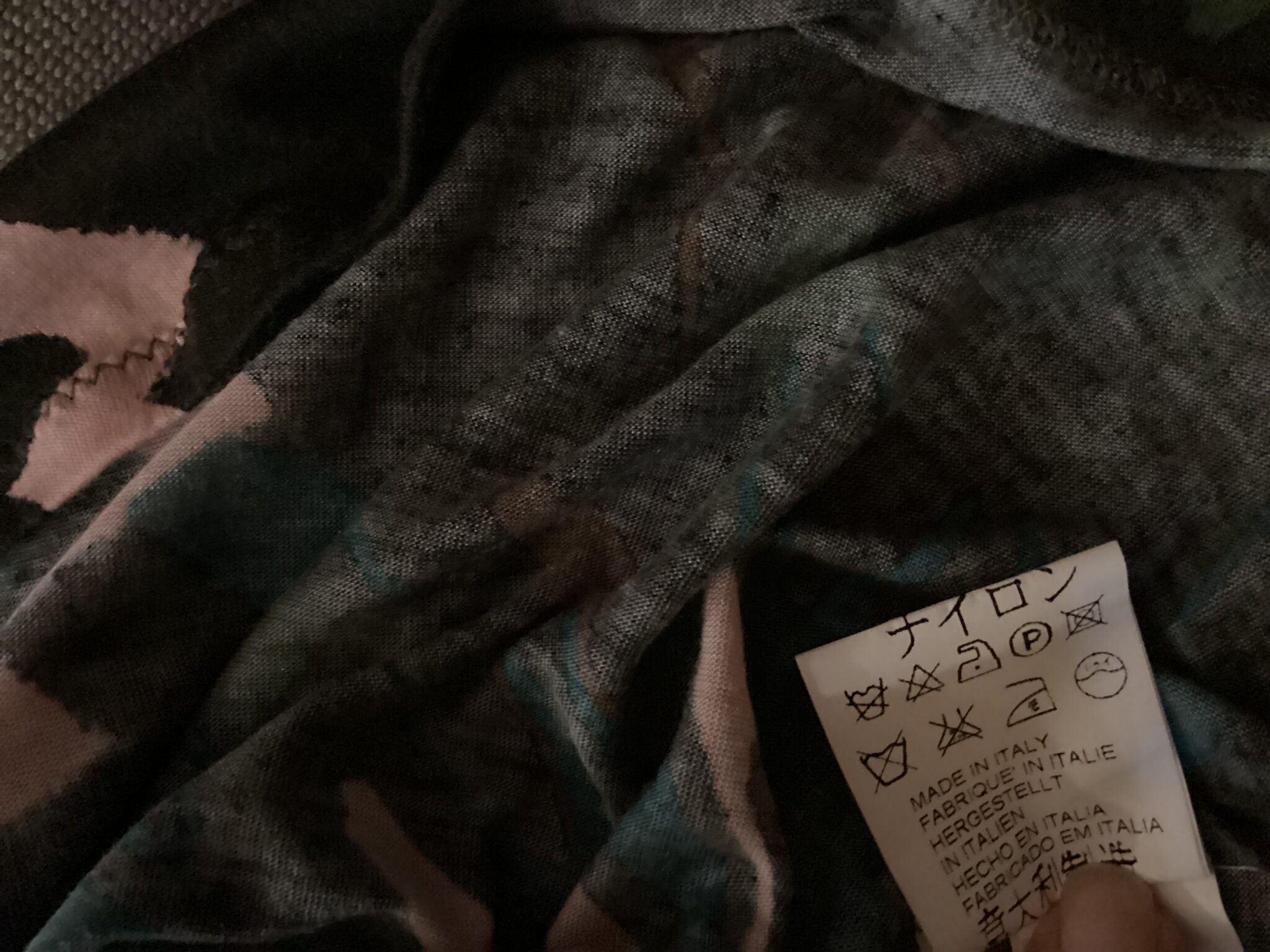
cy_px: 476
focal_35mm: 31
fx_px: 1137
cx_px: 635
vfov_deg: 45.4
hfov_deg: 58.4
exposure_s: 1/15
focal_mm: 3.3
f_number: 2.4
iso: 800
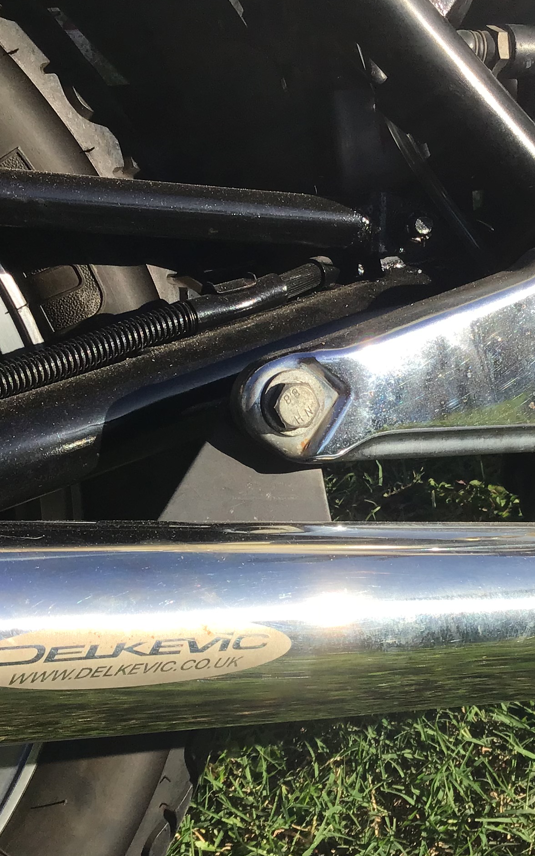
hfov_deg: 22.6
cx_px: 357
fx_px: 1330
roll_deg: +2.5
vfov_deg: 35.6
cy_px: 478
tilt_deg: -23.5
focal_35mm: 57
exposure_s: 1/823
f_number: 2.4
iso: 25
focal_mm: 3.3
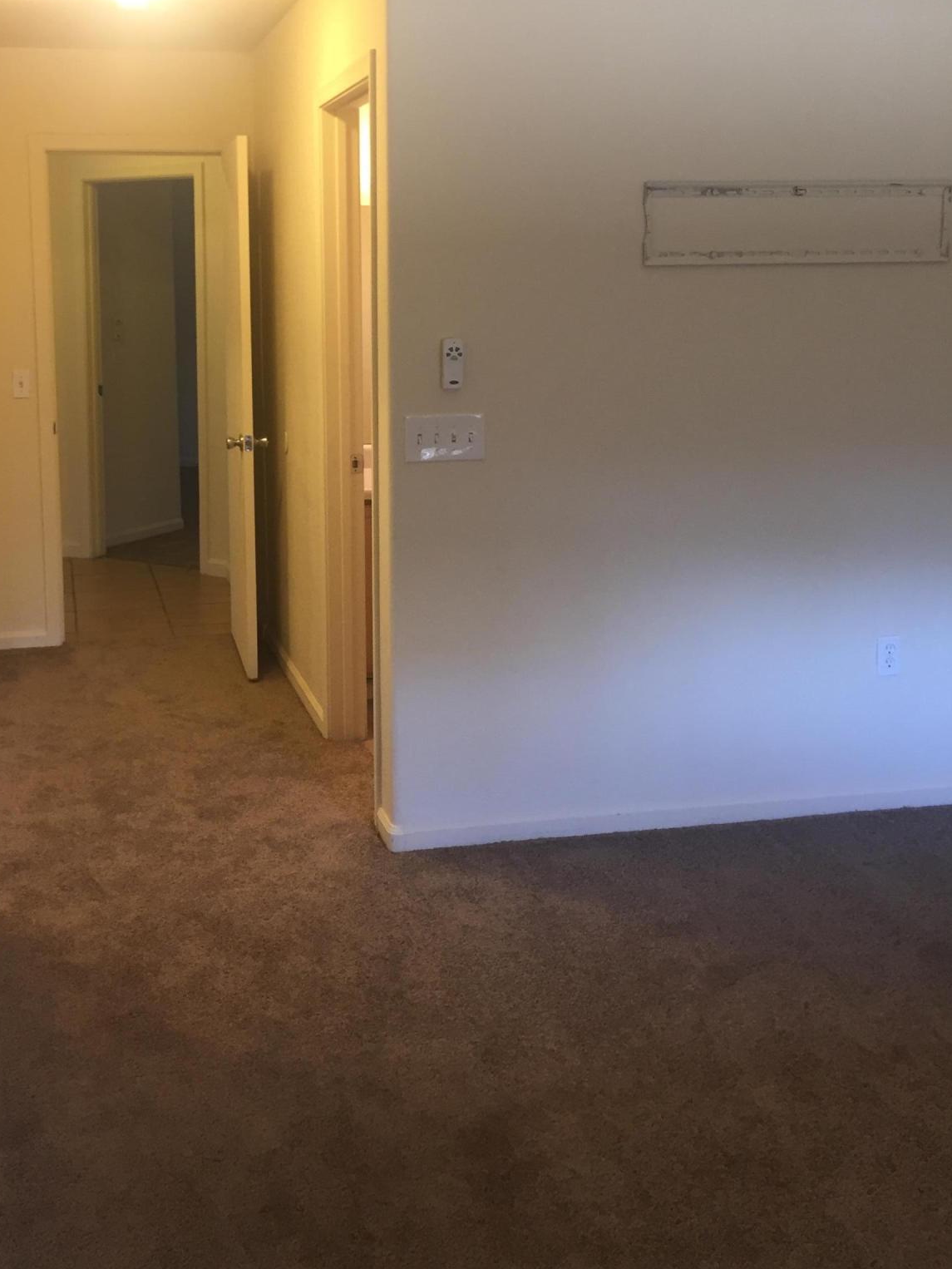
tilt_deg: -5.7
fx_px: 1393
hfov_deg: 37.4
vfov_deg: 48.4
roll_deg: +0.7
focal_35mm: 38
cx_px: 333
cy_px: 452
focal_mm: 4.15
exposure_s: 1/30
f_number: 2.2
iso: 80
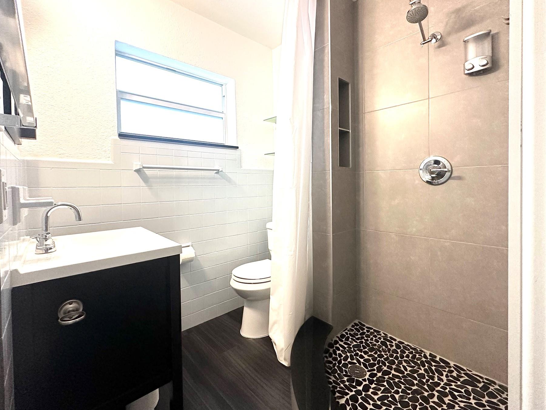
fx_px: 252
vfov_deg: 78.0
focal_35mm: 16
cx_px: 282
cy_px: 188
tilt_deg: -0.9
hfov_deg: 94.5
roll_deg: +0.5
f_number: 2.2
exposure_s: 1/120
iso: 320
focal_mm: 2.22
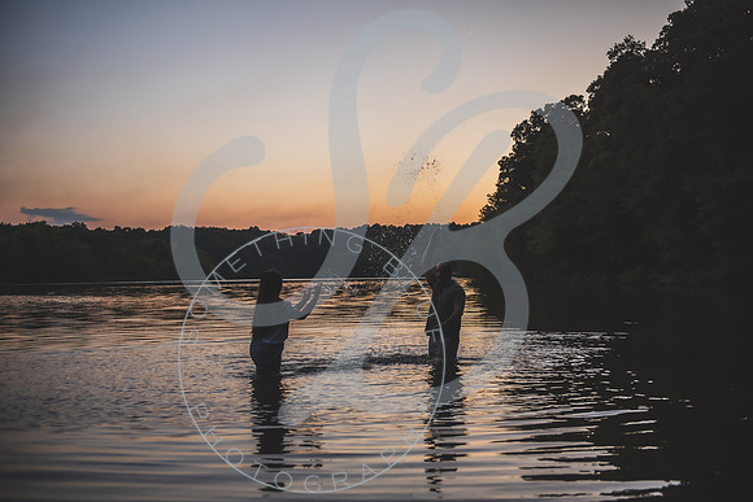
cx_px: 383
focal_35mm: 50
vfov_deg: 27.3
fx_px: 1036
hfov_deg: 39.9
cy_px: 251
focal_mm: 48
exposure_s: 1/250
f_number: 2.8
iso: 200
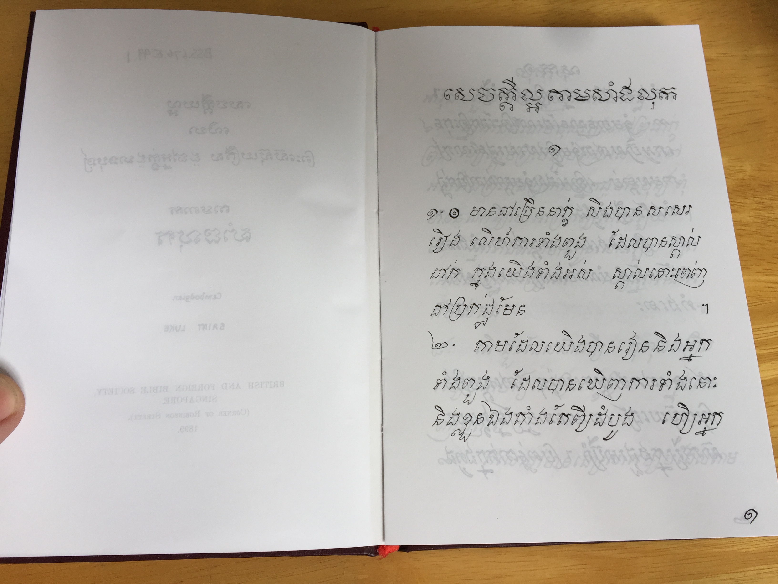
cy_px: 292
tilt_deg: -74.8
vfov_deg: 48.2
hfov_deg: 61.7
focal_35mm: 29
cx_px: 389
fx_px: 652
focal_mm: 4.15
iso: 40
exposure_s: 1/100
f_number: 2.2
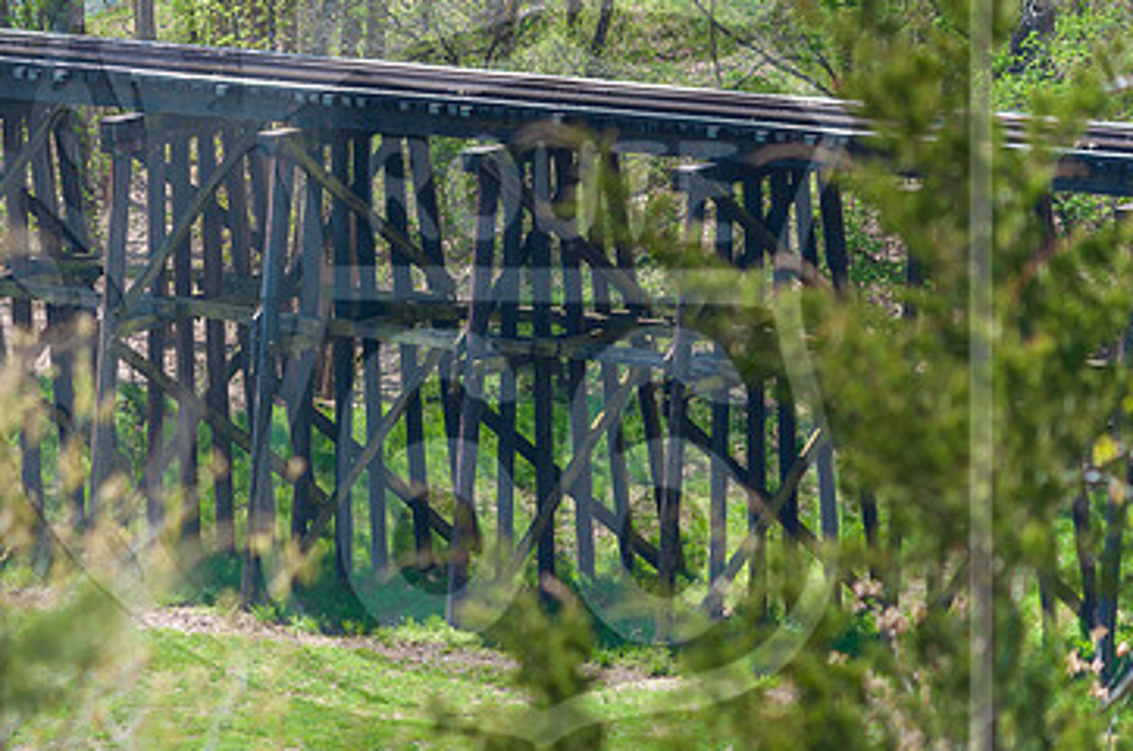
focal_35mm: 397
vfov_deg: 3.4
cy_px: 268
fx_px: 12472
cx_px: 388
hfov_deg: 5.2
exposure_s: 1/320
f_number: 5
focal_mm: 165
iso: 160
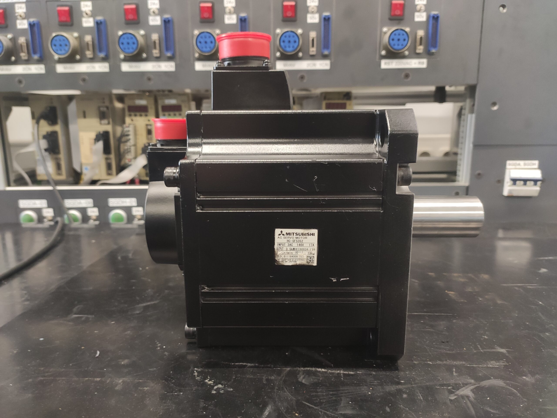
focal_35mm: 26
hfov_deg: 67.3
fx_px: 418
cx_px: 278
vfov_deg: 53.1
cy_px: 209
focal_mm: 4.77
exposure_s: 1/33
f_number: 1.75
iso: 881
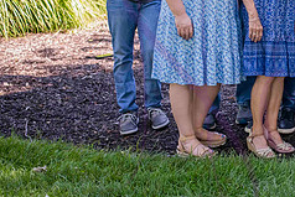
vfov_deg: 11.1
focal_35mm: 122
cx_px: 328
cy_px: -13
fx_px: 1000
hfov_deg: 16.3
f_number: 3.5
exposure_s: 1/320
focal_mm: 50
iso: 400
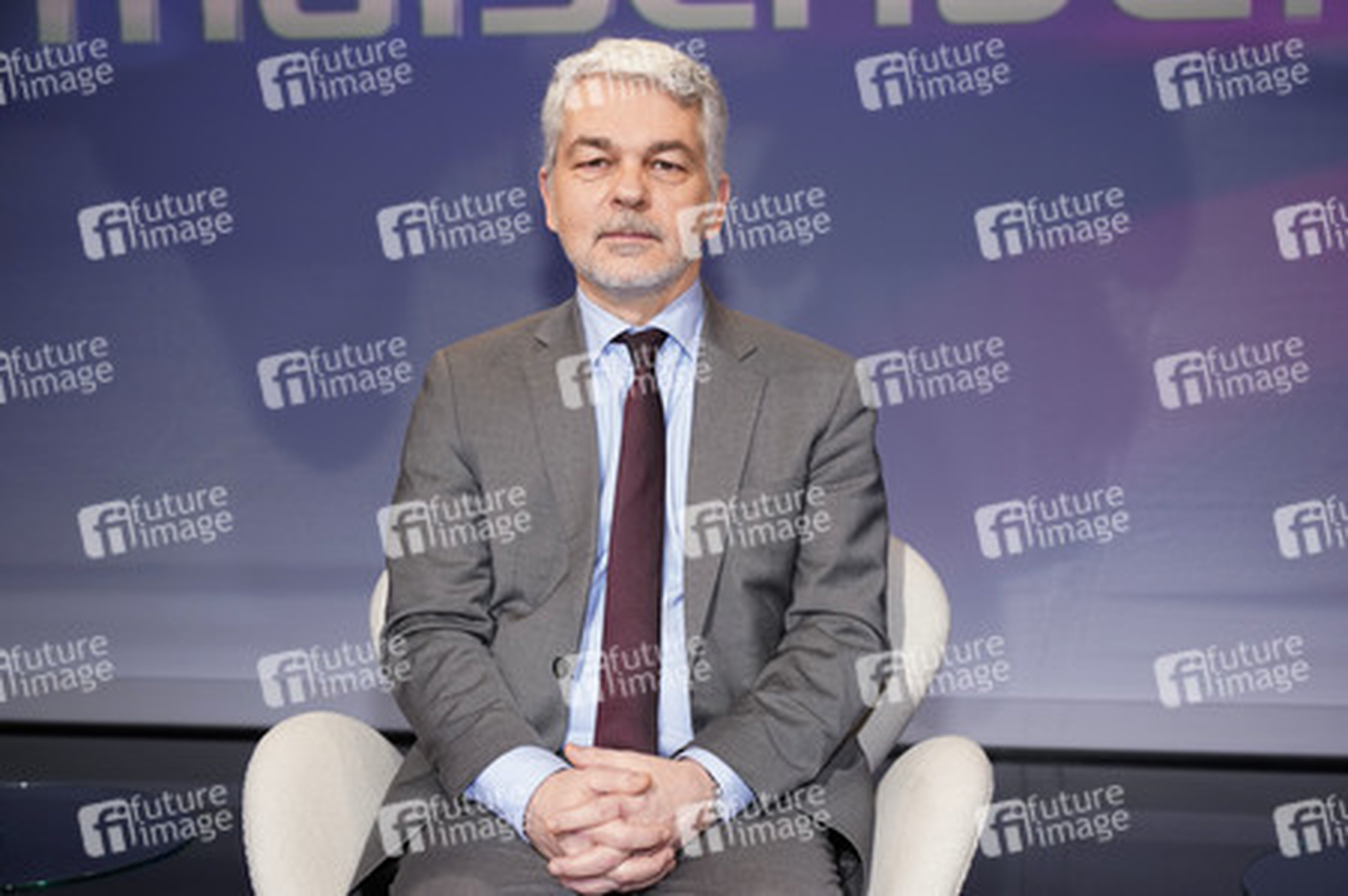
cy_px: 448
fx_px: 1833
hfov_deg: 40.4
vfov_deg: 27.5
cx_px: 674
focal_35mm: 49
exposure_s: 1/125
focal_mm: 49
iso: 2000
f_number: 5
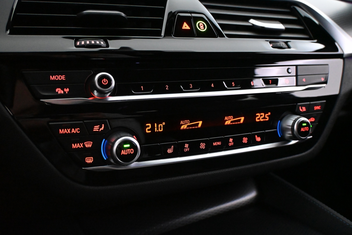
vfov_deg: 40.0
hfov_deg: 57.2
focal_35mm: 33
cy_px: 118
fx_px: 323
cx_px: 176
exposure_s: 1/60
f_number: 4
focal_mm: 22
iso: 9000
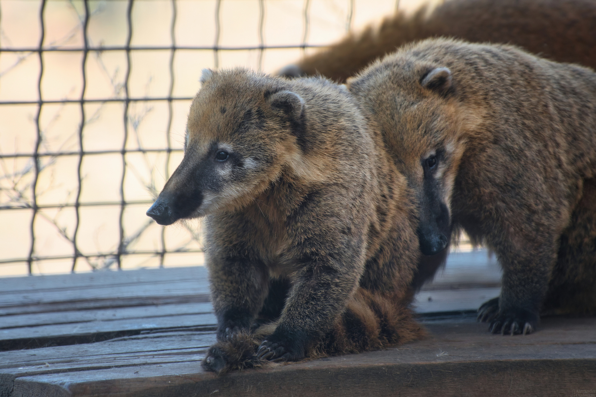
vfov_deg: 2.3
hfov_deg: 3.4
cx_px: 298
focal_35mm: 599
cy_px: 198
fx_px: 9916
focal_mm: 219.8
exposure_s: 1/200
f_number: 4
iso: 400
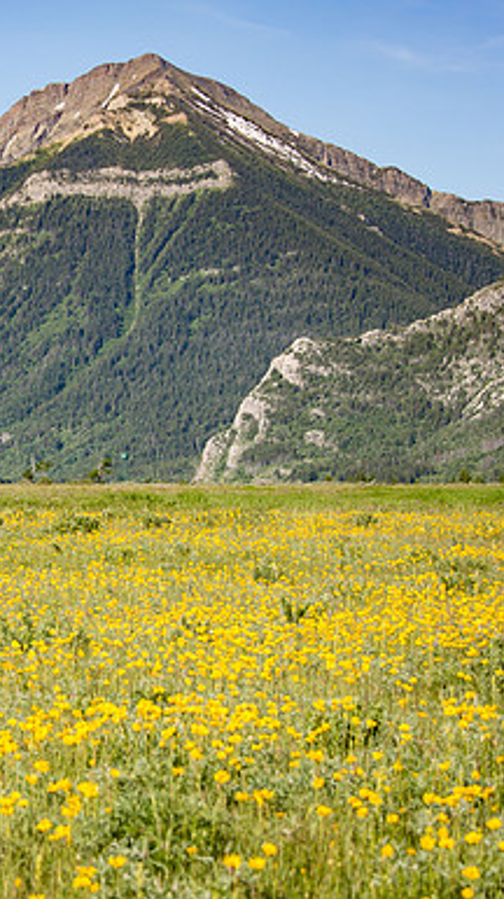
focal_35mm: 118
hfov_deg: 10.1
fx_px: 2809
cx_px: -92
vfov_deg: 18.2
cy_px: 491
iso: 200
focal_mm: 68
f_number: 5.6
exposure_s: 1/640
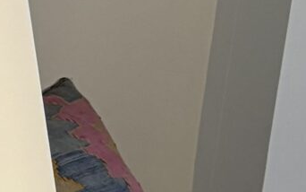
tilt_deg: -24.4
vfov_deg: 6.2
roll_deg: +0.1
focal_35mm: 206
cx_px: -408
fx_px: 1718
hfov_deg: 9.2
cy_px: 350
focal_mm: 5.96
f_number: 1.6
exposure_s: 1/60
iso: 200
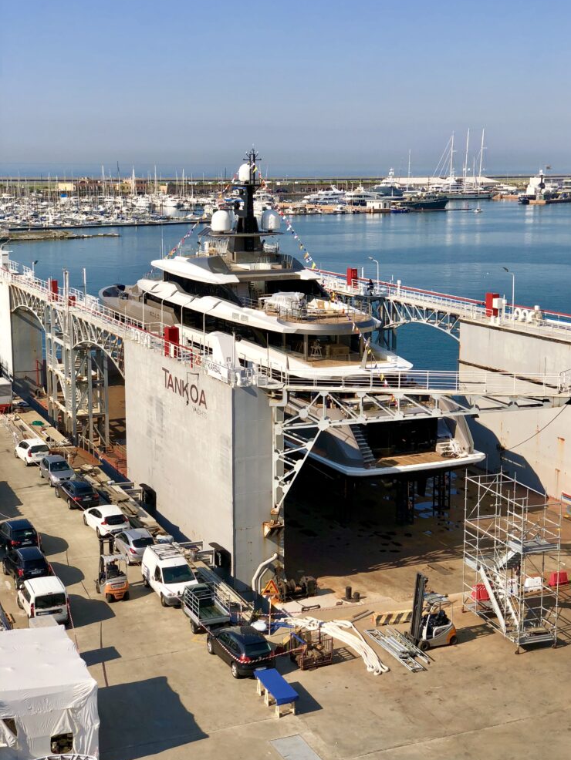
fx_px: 1187
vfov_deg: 35.5
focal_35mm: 54
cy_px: 383
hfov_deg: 27.0
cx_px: 296
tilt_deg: -10.3
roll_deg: -0.2
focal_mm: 6
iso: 16
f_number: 2.4
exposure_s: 1/1473
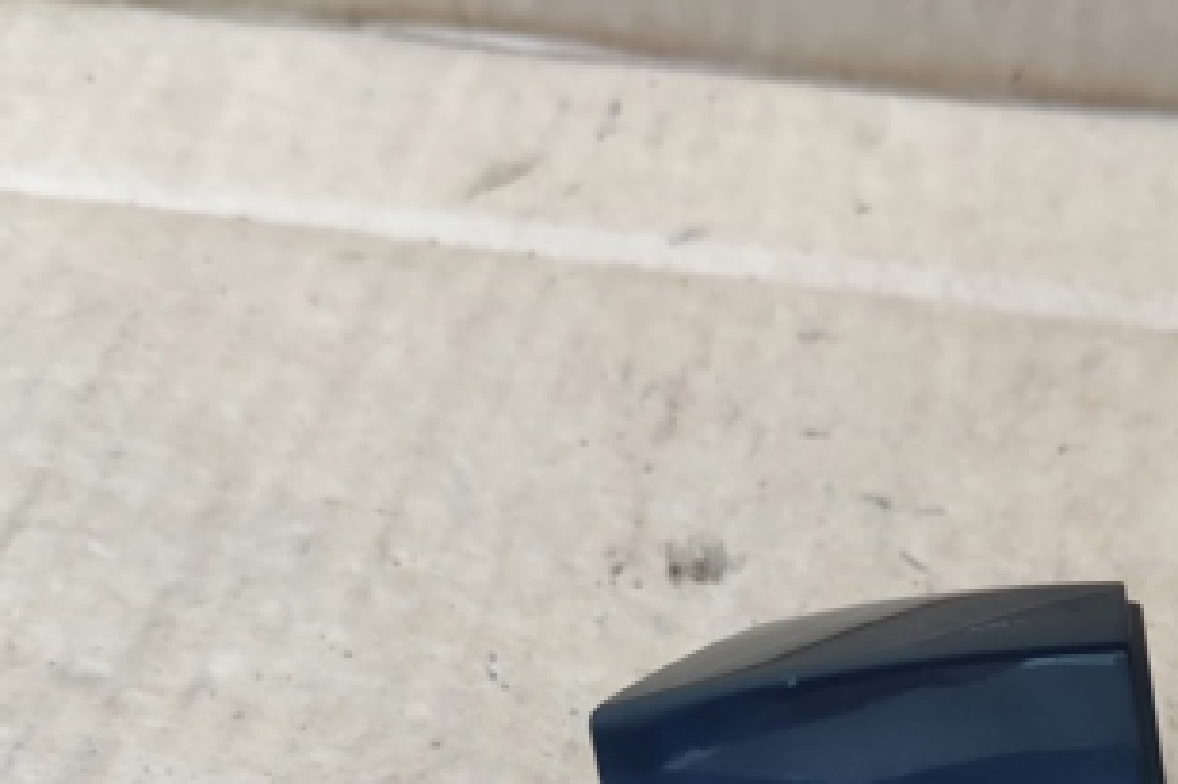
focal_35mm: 54
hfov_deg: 36.0
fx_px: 1766
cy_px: 914
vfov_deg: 23.2
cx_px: 899
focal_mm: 5.43
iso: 197
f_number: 1.89
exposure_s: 1/120
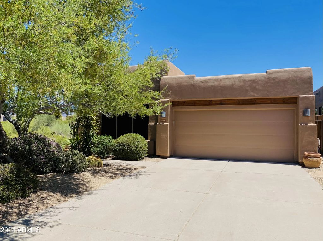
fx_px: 242
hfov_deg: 67.4
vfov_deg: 52.9
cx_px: 162
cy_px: 120
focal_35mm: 26
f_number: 1.8
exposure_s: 1/3125
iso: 32
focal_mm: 4.25
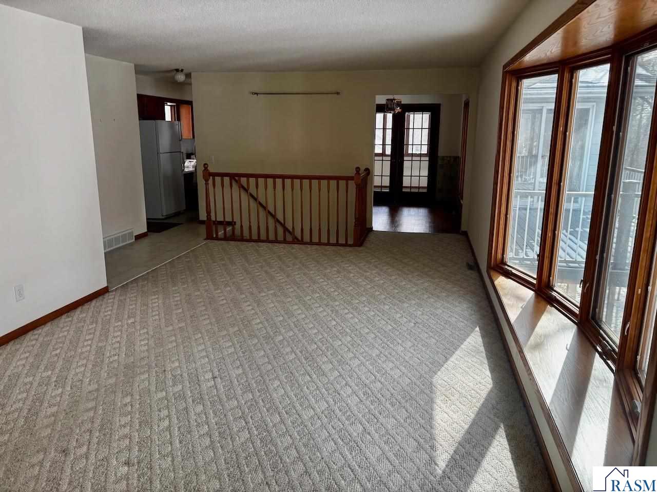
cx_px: 328
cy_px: 246
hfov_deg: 67.3
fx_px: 493
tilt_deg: -10.9
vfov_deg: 53.1
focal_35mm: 26
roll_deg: -0.1
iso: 50
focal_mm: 5.96
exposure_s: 1/202
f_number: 1.6
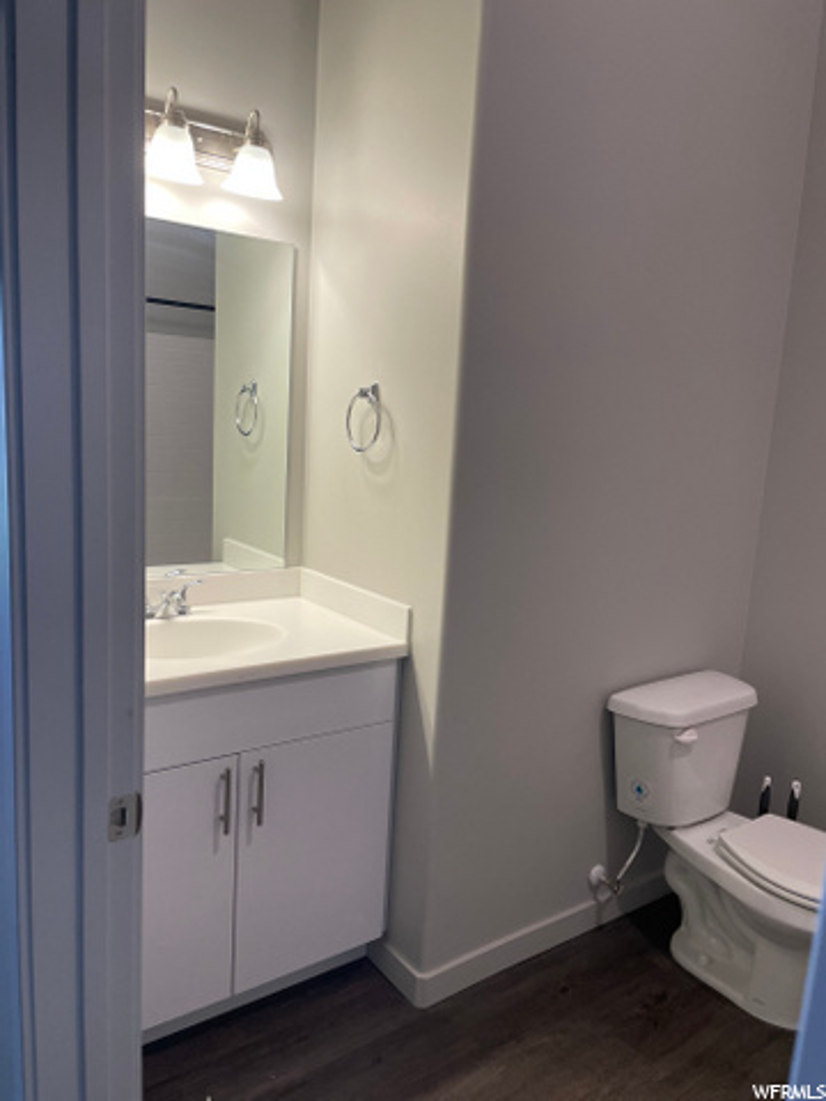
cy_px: 550
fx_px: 827
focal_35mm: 26
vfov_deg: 67.3
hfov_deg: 53.1
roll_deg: -3.1
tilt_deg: -9.3
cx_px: 413
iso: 125
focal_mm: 4.2
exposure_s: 1/120
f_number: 1.6
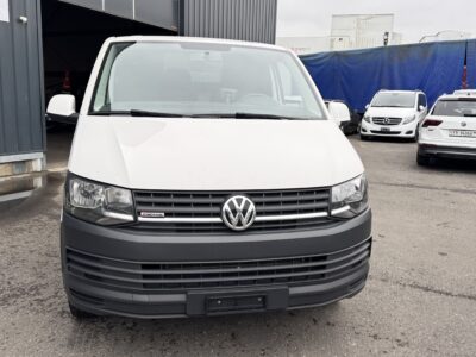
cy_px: 178
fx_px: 330
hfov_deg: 71.6
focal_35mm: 24
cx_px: 238
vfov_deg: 56.8
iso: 80
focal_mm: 6.76
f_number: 1.78
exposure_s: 1/404
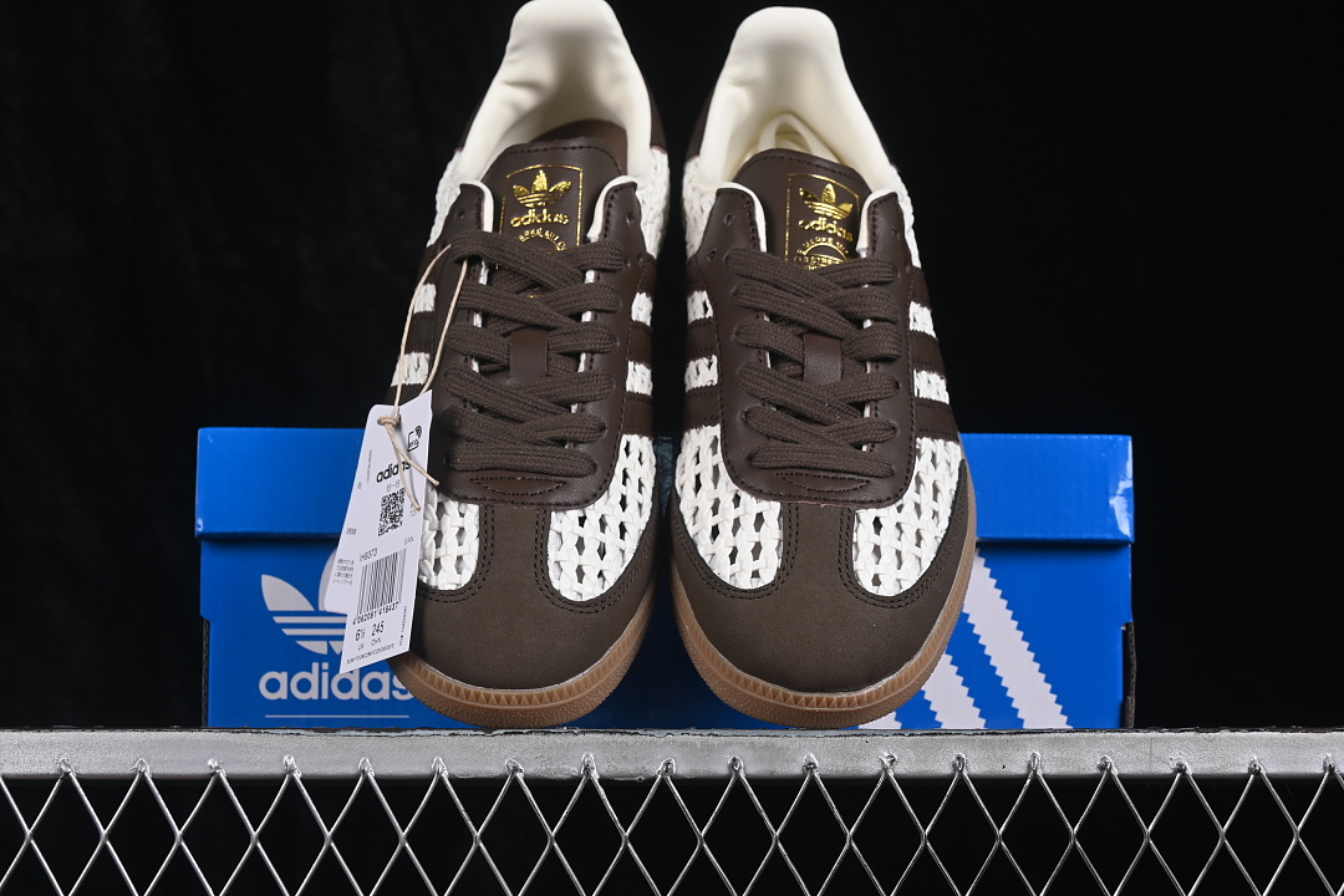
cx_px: 672
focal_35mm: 75
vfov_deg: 18.2
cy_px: 448
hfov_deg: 27.0
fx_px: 2800
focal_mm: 50
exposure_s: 1/80
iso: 160
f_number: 8
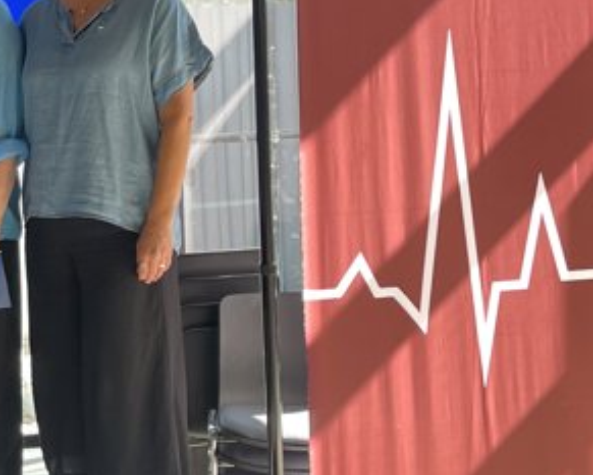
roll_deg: +4.9
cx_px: -198
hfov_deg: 22.2
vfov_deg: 20.2
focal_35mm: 76
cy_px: 206
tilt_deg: -4.5
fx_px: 1334
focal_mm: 4.2
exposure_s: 1/121
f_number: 1.6
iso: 64
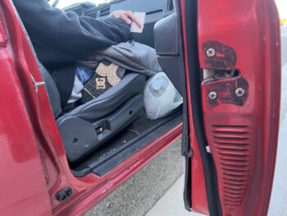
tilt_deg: -15.8
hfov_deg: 67.3
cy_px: 108
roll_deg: +8.6
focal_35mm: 26
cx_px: 144
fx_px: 216
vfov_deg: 53.1
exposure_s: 1/60
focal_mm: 5.7
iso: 160
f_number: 1.5
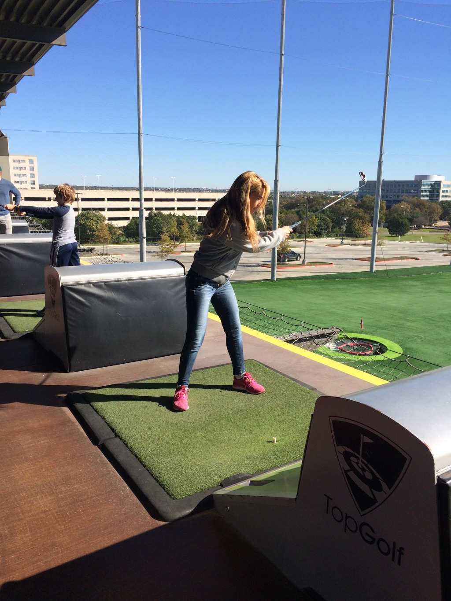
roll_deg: +0.2
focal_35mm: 29
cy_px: 300
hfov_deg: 48.2
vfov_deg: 61.7
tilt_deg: -14.1
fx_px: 504
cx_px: 226
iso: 32
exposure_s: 1/1580
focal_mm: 4.15
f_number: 2.2
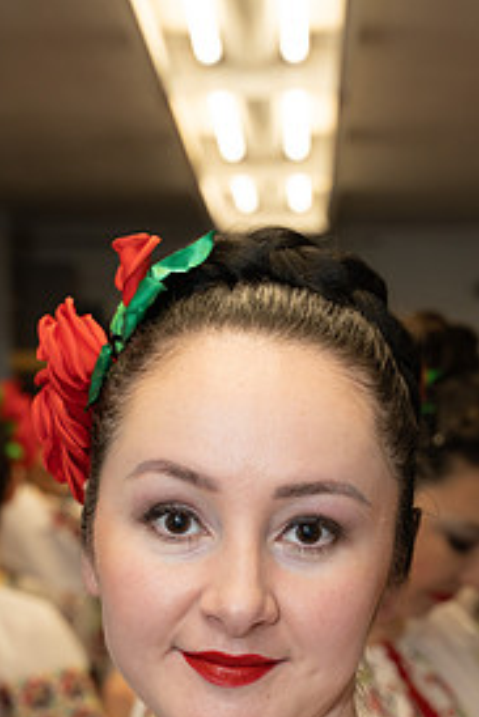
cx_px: 243
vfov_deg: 16.5
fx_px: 2452
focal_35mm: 123
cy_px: 565
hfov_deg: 11.2
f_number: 7.1
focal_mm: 75
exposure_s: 1/160
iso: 1600
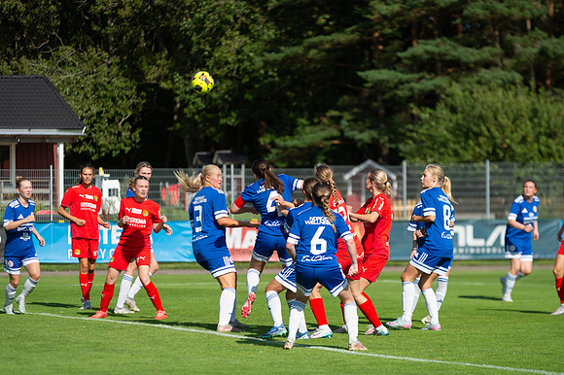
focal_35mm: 183
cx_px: 282
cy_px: 188
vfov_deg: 7.5
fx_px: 2869
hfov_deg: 11.2
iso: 180
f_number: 3.2
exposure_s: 1/3200
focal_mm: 175
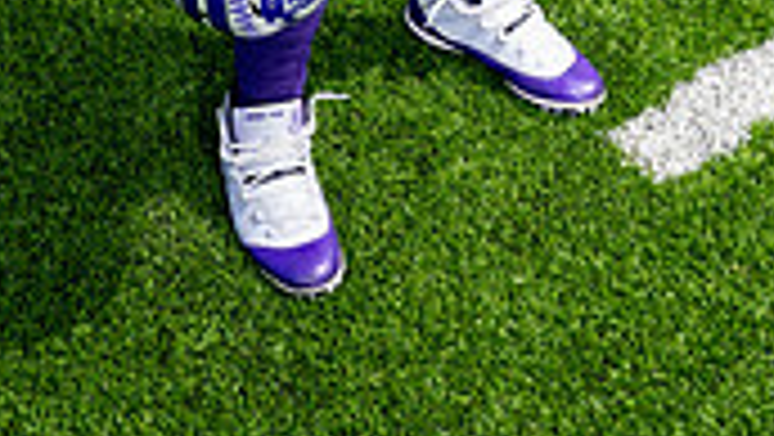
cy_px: -521
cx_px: 396
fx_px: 2813
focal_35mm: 137
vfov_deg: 8.3
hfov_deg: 15.7
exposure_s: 1/250
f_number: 8
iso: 100
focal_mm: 50
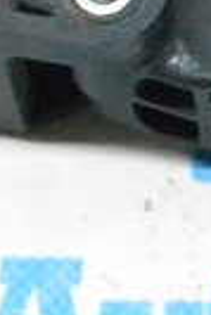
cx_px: 467
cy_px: -290
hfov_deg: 3.9
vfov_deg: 5.8
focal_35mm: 346
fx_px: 3034
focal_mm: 30
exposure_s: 1/800
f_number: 4.5
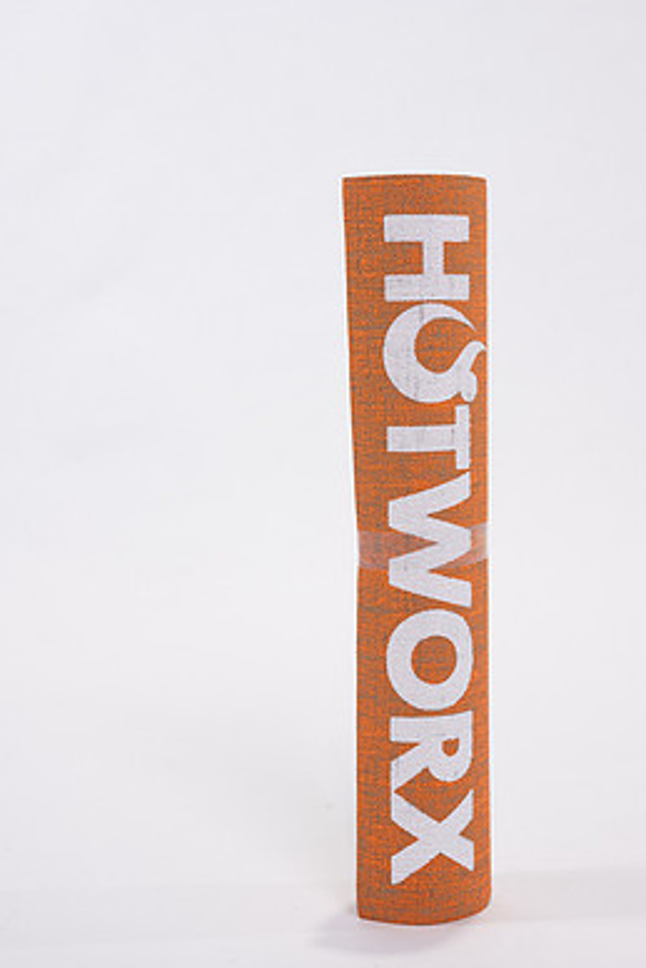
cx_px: 349
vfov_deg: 34.5
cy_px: 474
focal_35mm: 58
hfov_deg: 23.4
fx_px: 1560
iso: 200
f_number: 4
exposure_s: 1/125
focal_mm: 50
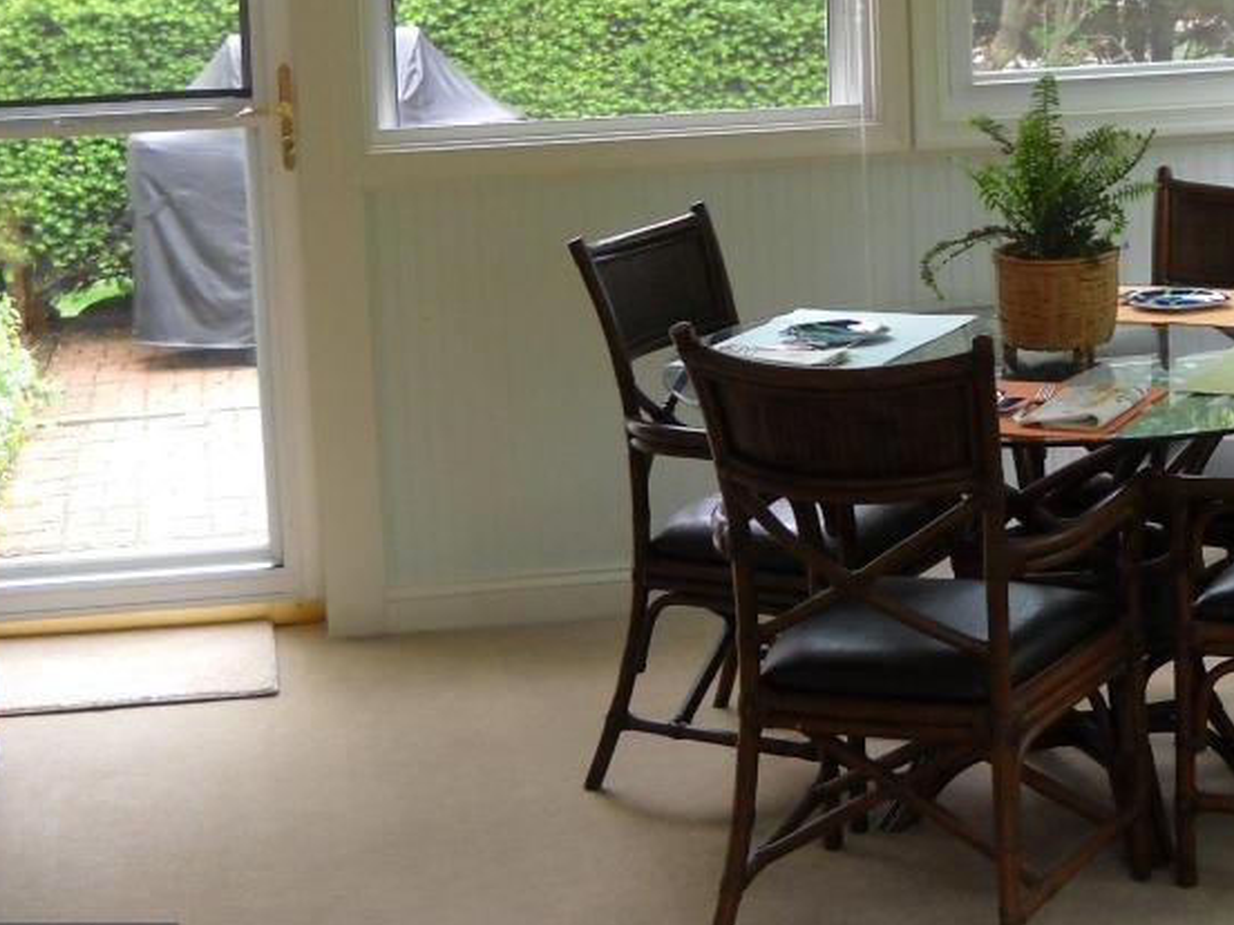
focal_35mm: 76
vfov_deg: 19.2
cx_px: 1044
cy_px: 156
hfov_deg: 25.1
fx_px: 2709
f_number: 3.1
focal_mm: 6.72
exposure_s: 1/60
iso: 161
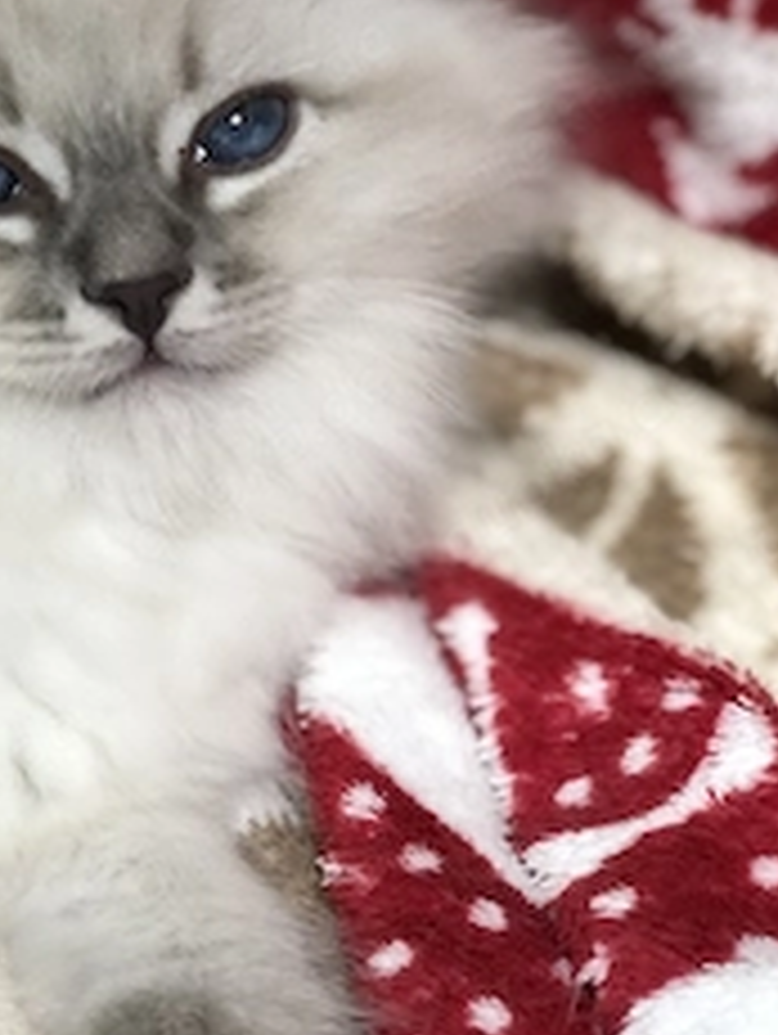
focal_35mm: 99
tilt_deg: -46.5
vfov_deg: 19.8
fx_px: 2961
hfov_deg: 14.8
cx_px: 112
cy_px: 531
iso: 250
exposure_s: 1/33
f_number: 2.8
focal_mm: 6.6
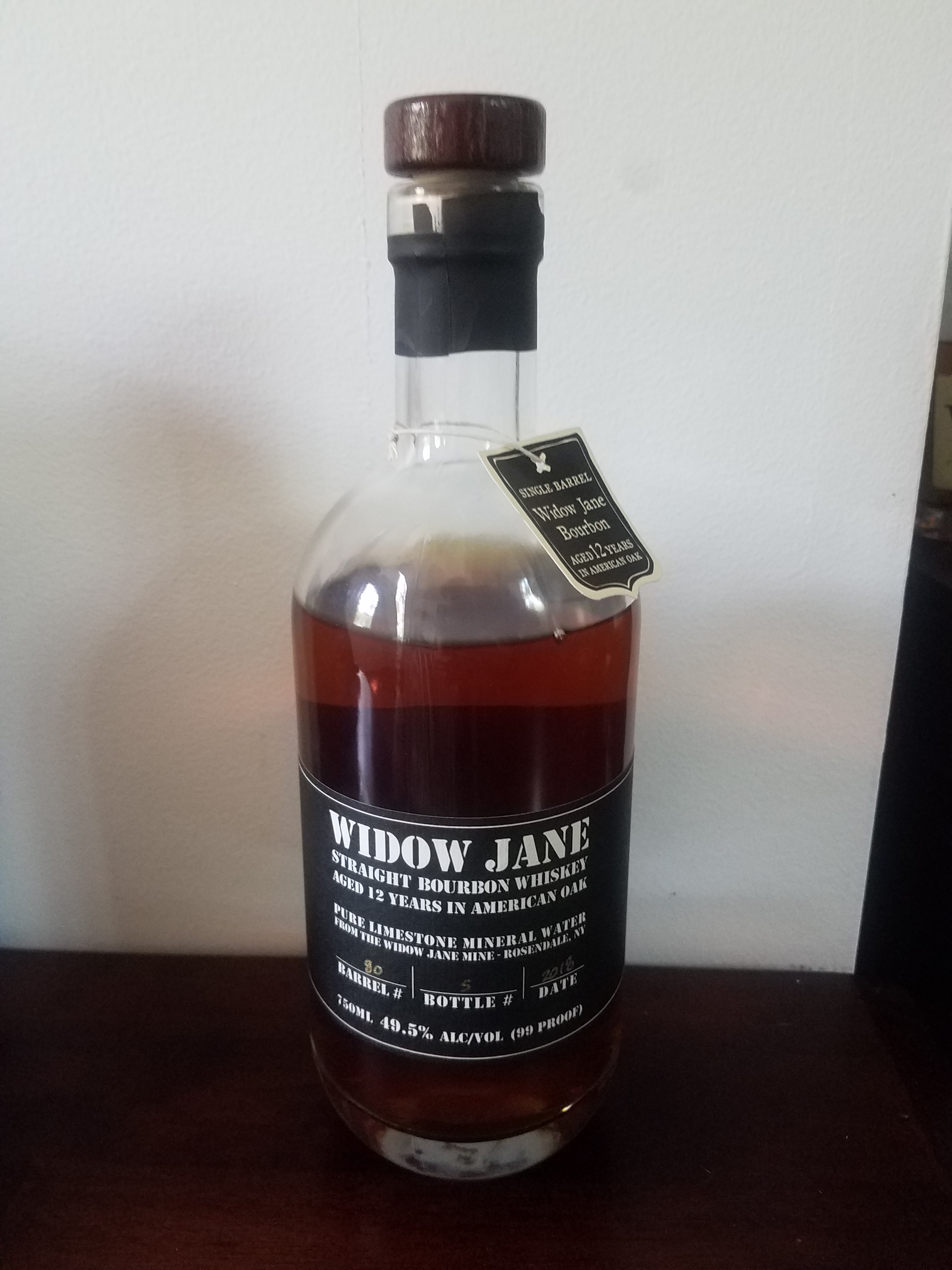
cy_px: 635
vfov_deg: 67.3
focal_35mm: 26
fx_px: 953
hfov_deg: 53.1
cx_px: 476
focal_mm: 4.2
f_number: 1.7
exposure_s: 1/19
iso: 200
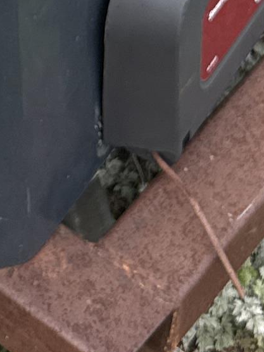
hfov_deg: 8.4
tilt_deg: -38.1
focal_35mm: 174
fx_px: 1769
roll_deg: -0.4
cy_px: -399
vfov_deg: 10.3
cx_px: -89
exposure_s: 1/428
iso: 80
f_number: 1.78
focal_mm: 6.76
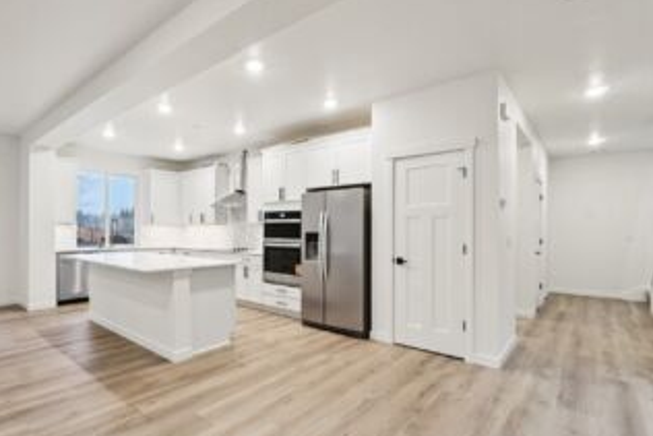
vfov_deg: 64.6
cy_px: 230
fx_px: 345
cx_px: 275
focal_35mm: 19
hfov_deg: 86.2
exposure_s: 1/30
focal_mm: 10
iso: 2000
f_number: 9
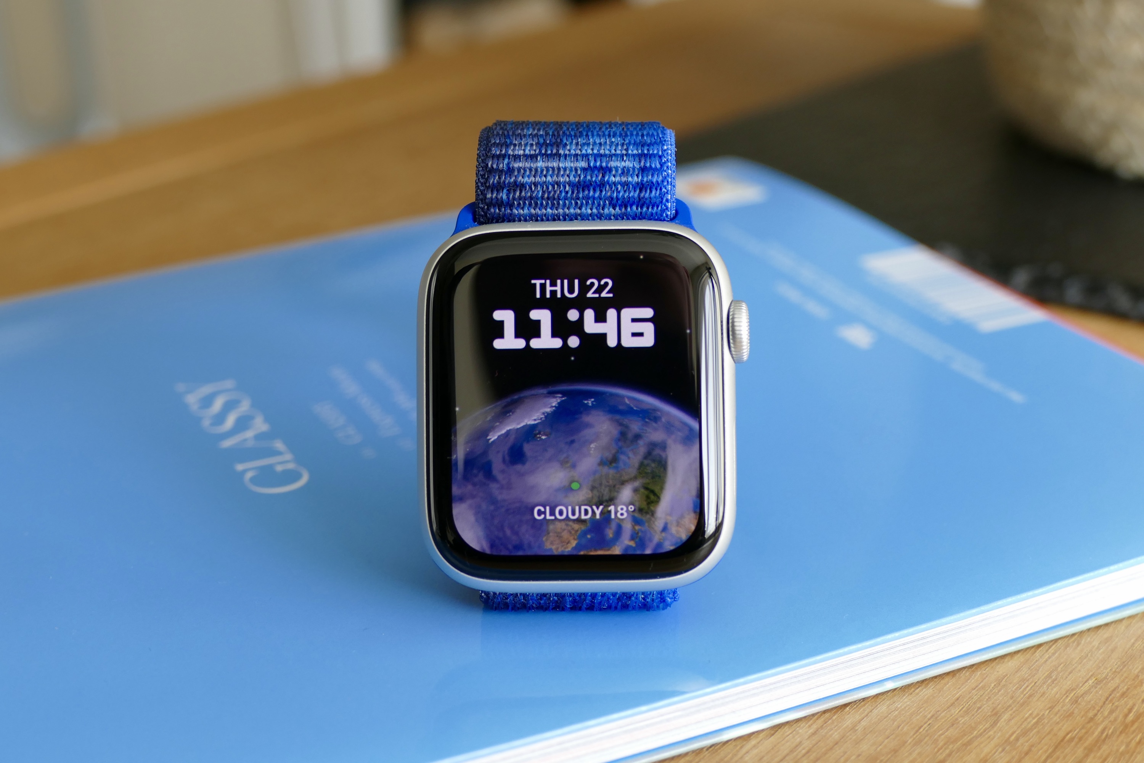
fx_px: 1875
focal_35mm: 59
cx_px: 572
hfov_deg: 33.9
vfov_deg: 23.0
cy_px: 382
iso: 250
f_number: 3.5
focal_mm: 21.41
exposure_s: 1/80
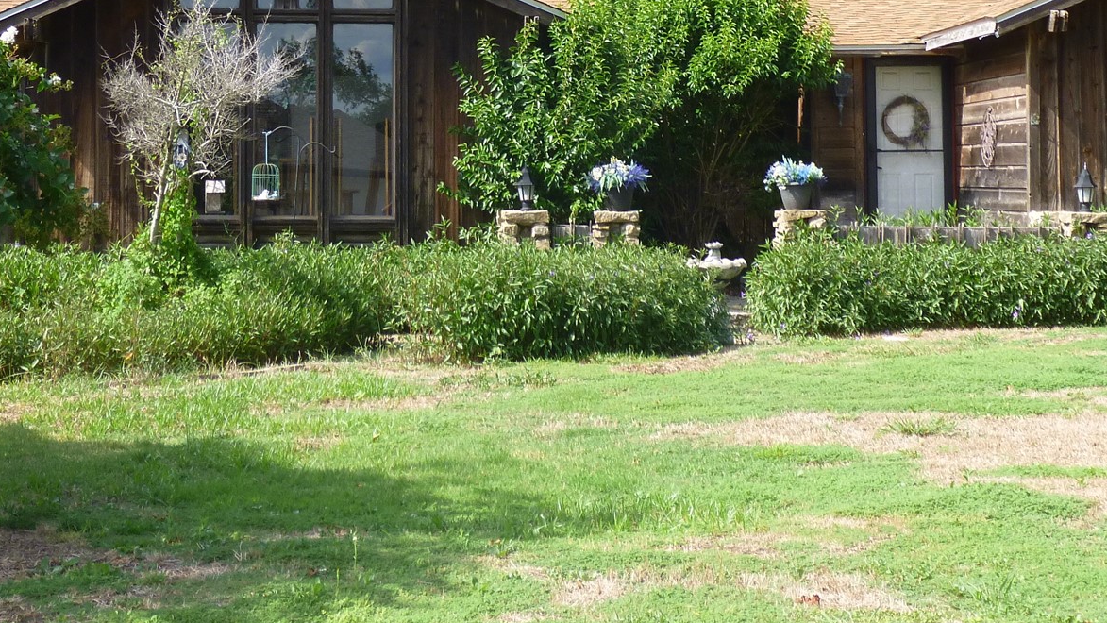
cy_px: 53
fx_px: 2290
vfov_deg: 15.3
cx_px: 569
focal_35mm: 78
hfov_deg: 27.2
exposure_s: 1/200
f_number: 3.8
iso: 100
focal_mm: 7.4
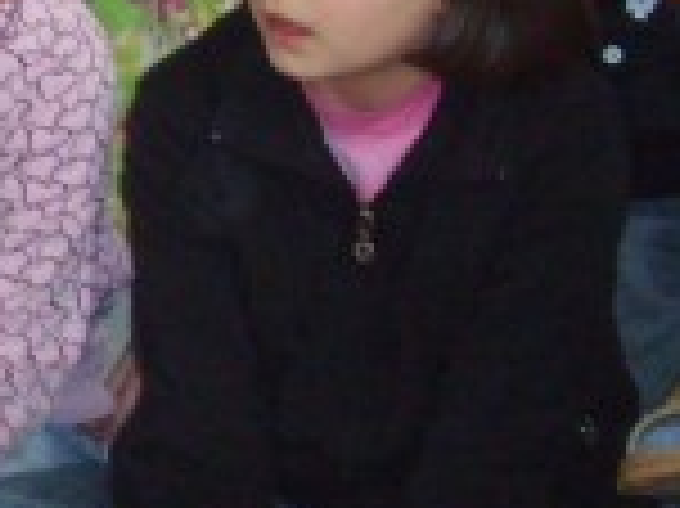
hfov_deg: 6.9
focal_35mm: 276
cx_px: -680
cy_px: -234
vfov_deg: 5.3
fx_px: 5417
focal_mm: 8.7
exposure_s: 1/45
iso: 186
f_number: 3.3
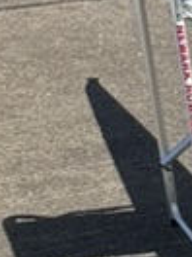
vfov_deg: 10.5
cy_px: 296
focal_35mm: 186
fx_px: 1376
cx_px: 580
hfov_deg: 7.1
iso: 80
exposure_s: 1/4016
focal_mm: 6.86
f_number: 1.78
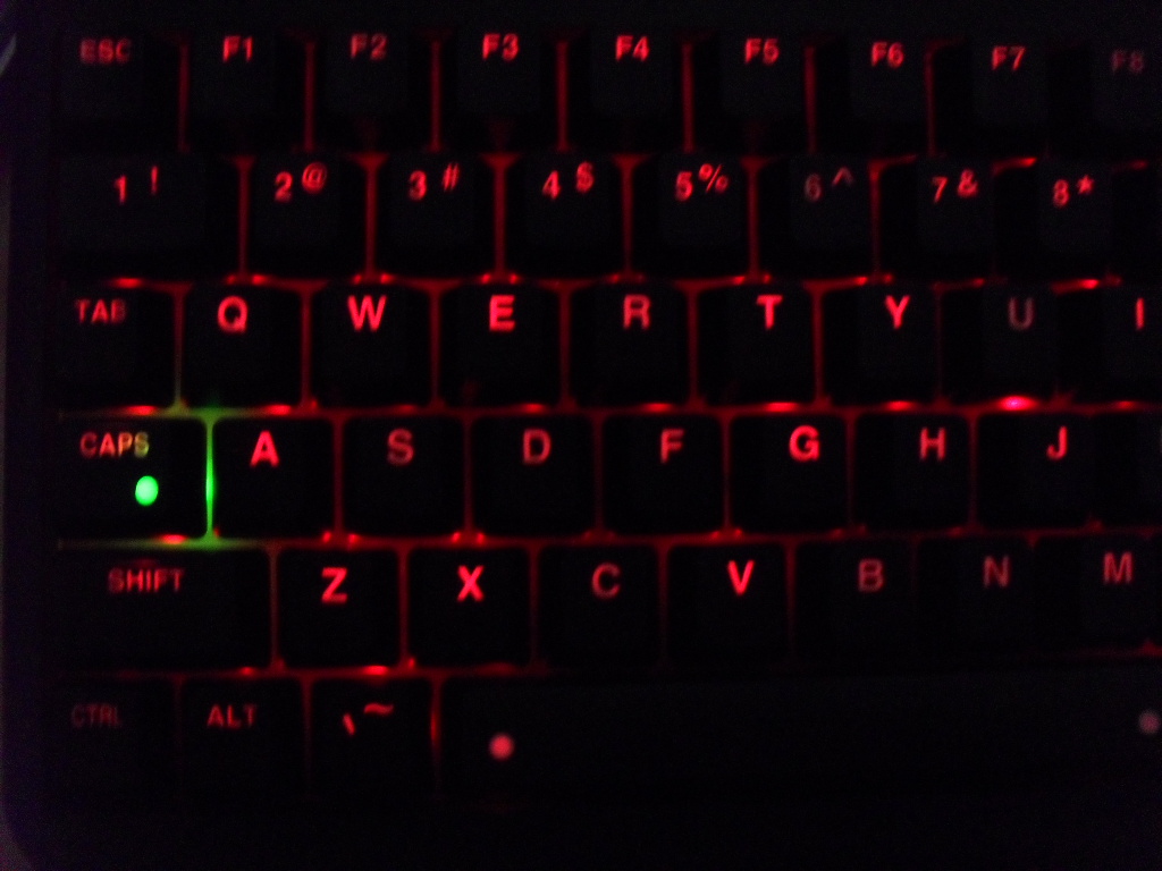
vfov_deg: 40.7
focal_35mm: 35
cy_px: 436
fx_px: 1175
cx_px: 581
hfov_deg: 52.6
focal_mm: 6.3
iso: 400
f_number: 3.2
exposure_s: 1/8
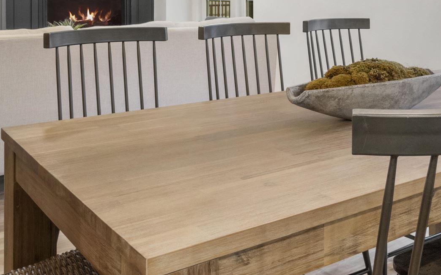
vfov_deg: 26.9
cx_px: 250
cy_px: -4
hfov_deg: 44.3
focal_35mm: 45
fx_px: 541
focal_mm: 10
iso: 320
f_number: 8
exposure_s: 1/2
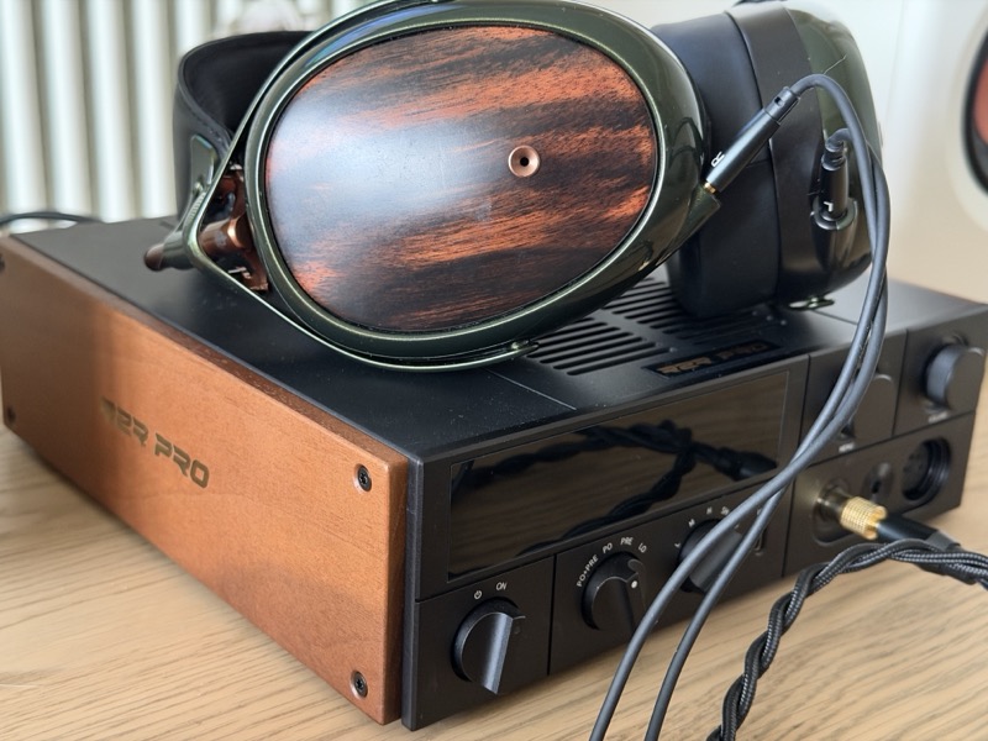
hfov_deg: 39.7
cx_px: 494
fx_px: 1370
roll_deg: -2.1
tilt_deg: -19.7
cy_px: 370
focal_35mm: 48
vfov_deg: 30.3
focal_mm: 6.76
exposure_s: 1/27
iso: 640
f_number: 1.78
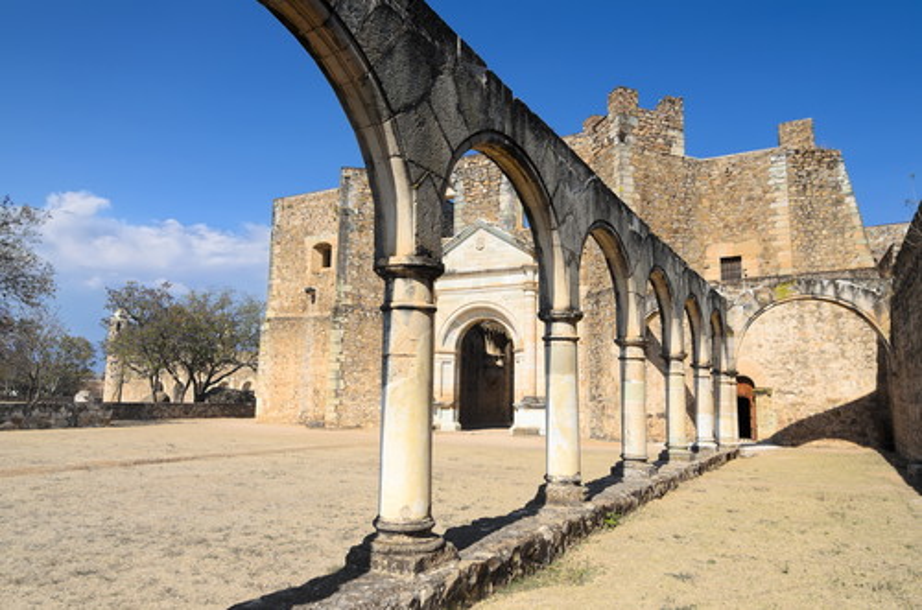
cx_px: 461
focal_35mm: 24
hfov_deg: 73.9
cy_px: 305
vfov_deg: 52.9
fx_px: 613
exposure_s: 1/800
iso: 100
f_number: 5.6
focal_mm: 16
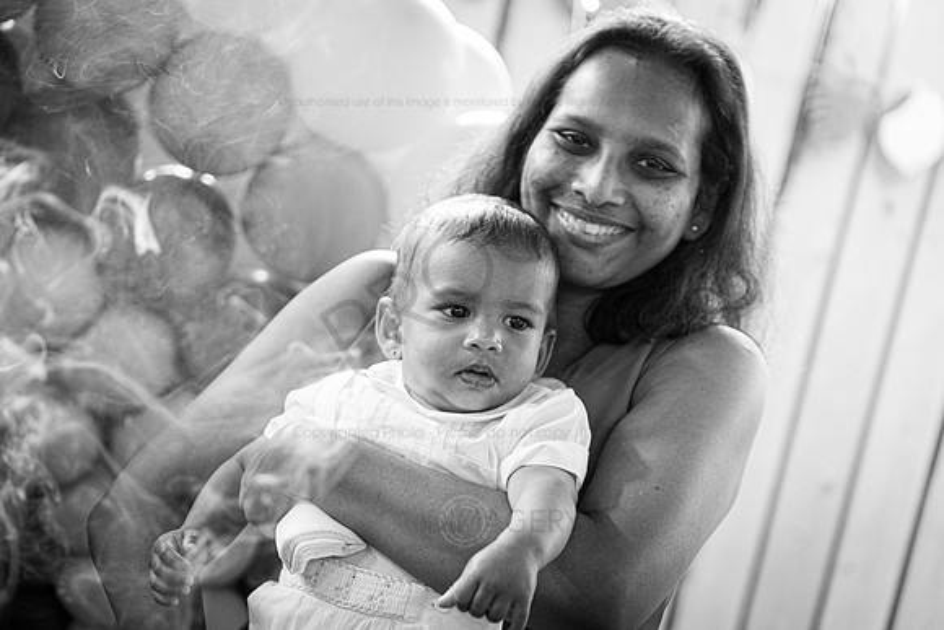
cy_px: 315
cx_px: 472
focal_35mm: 112
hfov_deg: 18.3
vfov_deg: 12.2
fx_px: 2937
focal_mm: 74.4
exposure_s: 1/60
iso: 3200
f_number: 2.8
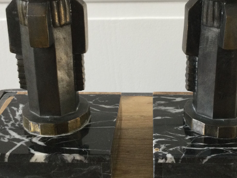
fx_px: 377
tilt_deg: -21.1
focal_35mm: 55
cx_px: 132
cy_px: 53
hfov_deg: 34.9
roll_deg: -0.5
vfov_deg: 26.3
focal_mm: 3.3
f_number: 2.4
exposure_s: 1/33
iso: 100
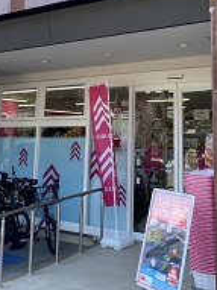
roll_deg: -0.8
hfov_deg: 26.5
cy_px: 53
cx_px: 125
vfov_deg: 33.8
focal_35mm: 55
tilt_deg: +13.7
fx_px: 460
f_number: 1.8
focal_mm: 4.25
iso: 32
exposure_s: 1/426
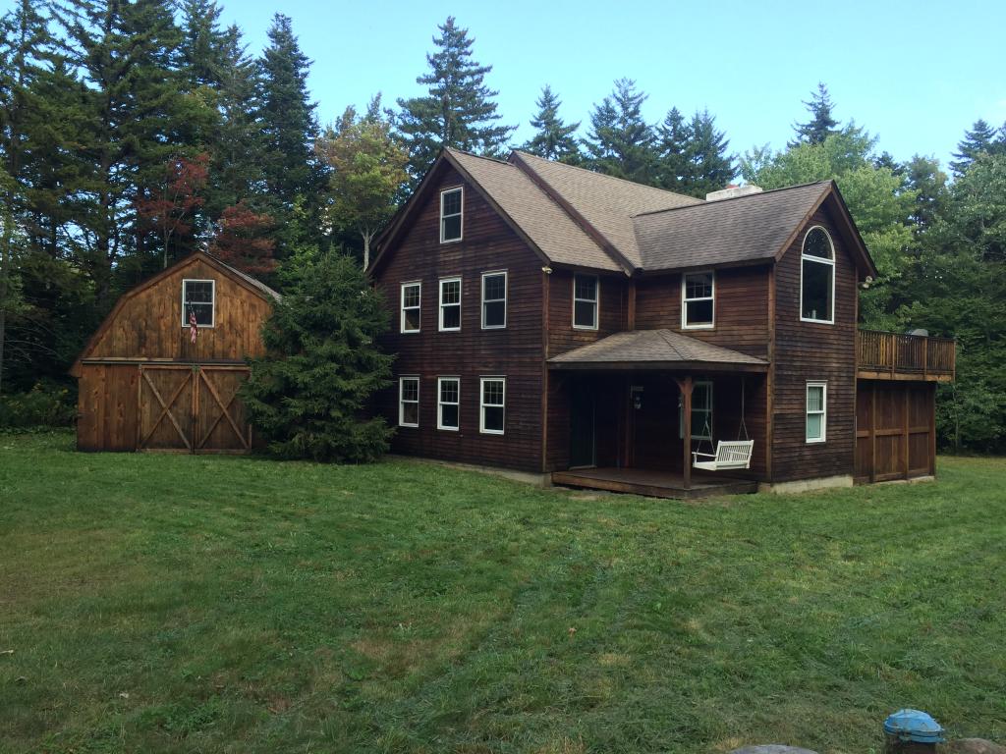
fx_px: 843
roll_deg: -1.0
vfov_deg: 48.2
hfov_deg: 61.7
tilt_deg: +0.5
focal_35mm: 29
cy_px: 377
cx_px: 503
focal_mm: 4.15
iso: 32
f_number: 2.2
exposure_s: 1/156
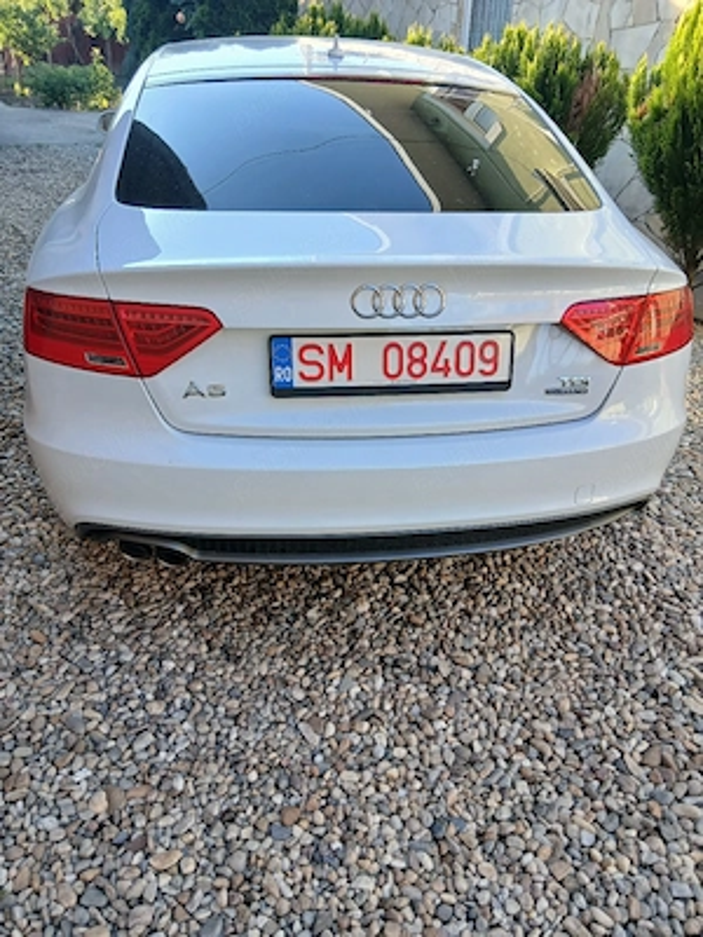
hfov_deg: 53.1
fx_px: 704
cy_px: 468
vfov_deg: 67.3
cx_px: 352
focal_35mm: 26
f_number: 1.8
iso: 40
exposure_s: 1/101
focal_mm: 3.98
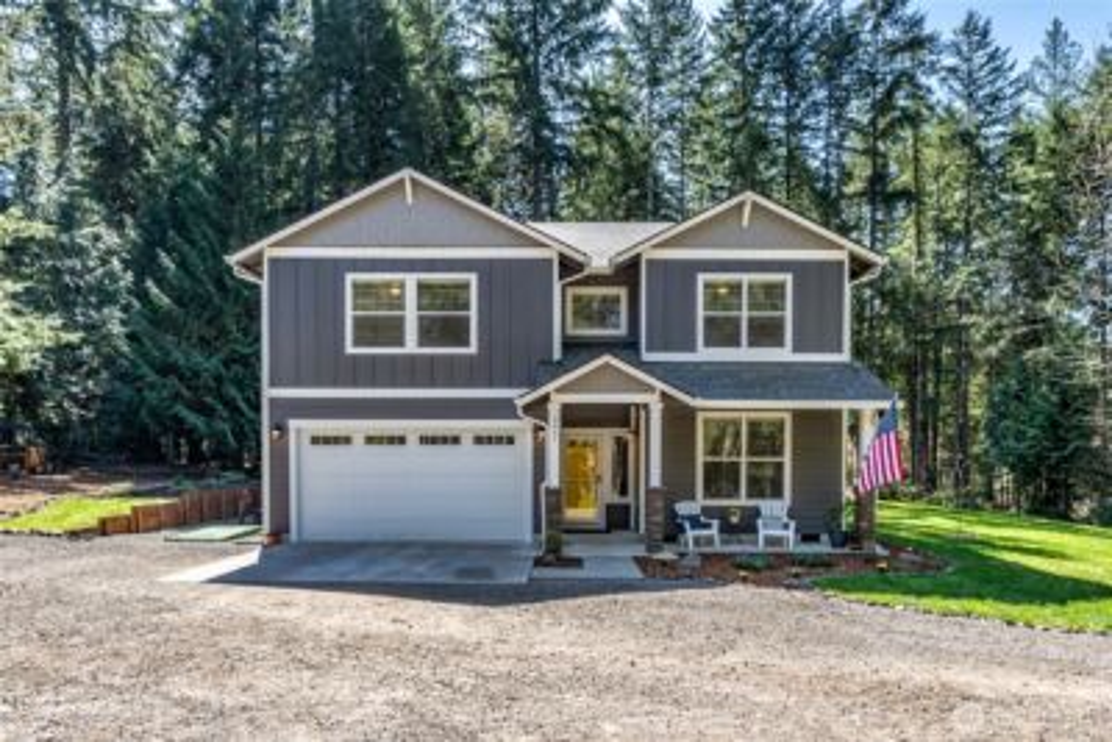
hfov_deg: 100.4
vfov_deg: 77.4
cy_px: 371
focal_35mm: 15
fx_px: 463
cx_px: 556
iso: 80
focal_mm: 15
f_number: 7.1
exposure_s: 1/50
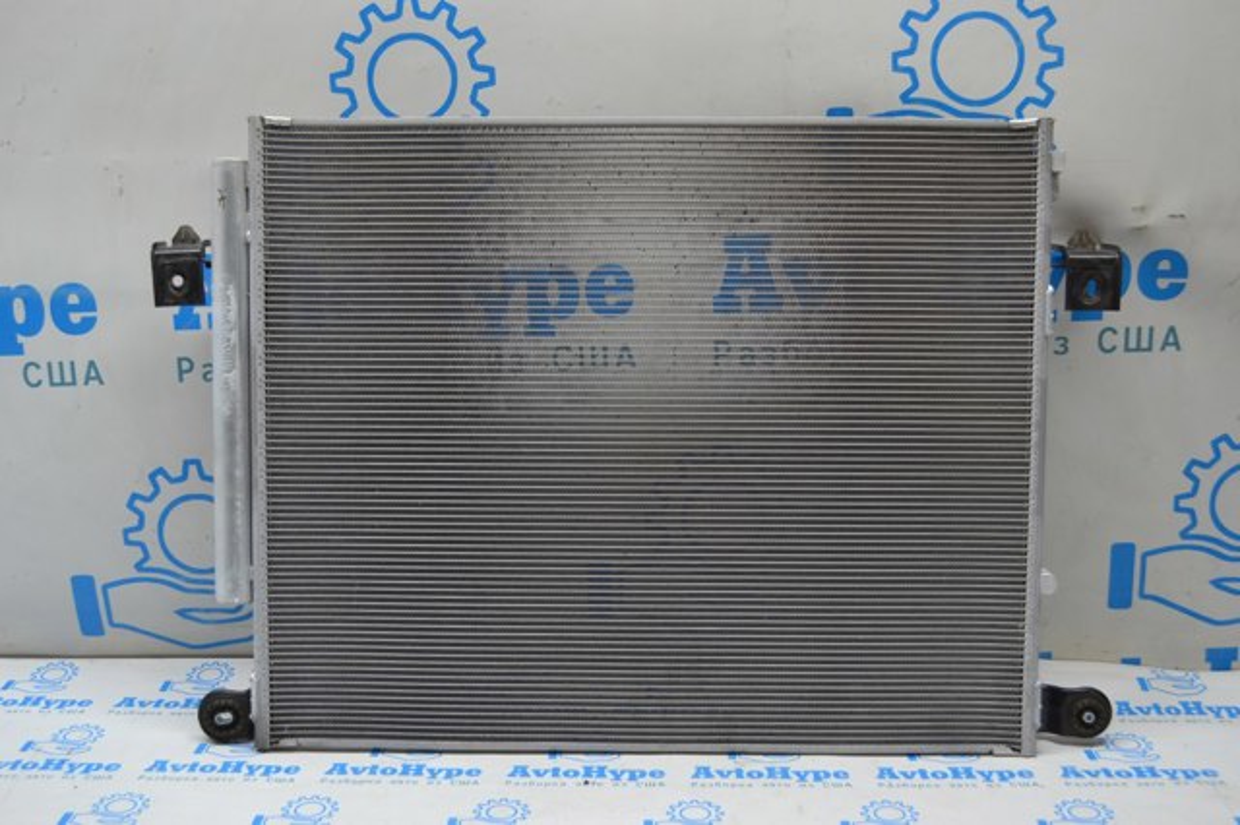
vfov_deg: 30.8
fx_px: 1497
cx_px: 620
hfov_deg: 45.0
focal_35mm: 44
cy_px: 412
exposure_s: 1/60
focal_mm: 29
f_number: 4.5
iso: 400
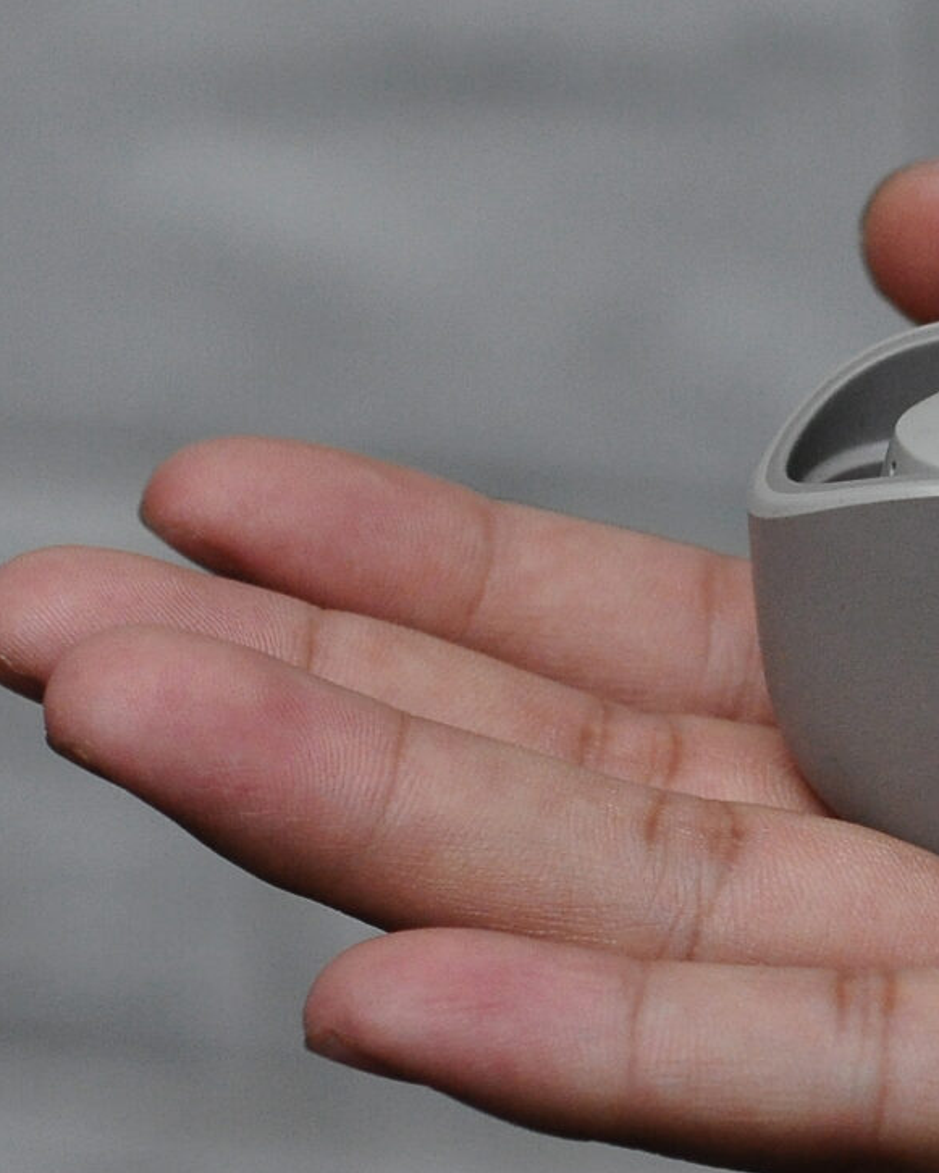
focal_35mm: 248
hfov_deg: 6.2
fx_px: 8613
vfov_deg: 7.8
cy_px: 443
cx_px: 1238
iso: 800
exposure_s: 1/2500
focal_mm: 50
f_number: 2.8
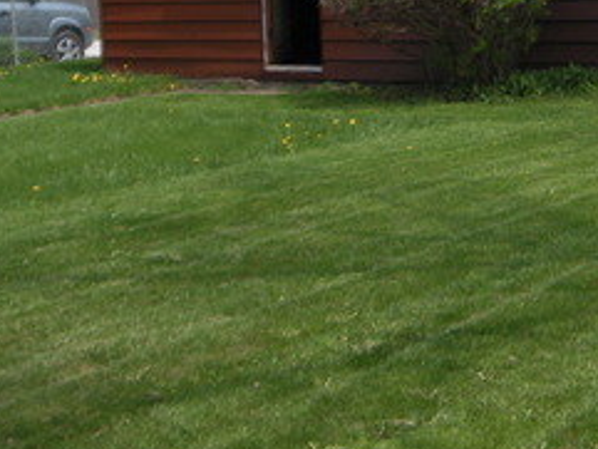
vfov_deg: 15.3
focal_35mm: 93
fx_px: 1607
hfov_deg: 20.8
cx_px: 499
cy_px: -112
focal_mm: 5.9
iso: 64
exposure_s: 1/450
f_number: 3.8
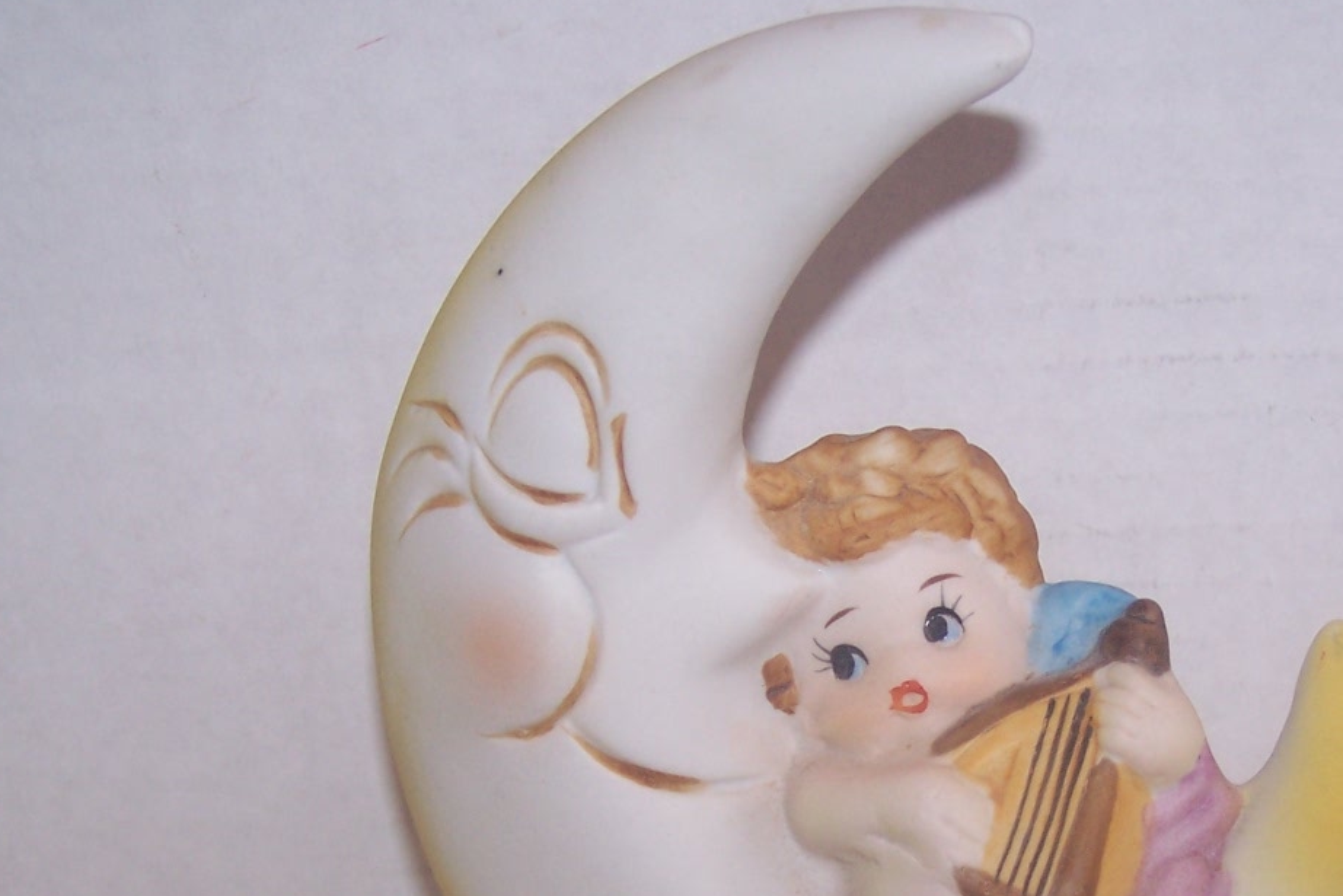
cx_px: 970
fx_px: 3134
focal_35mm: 84
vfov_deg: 16.1
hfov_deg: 24.0
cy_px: 784
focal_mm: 8
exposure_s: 1/20
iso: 80
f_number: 3
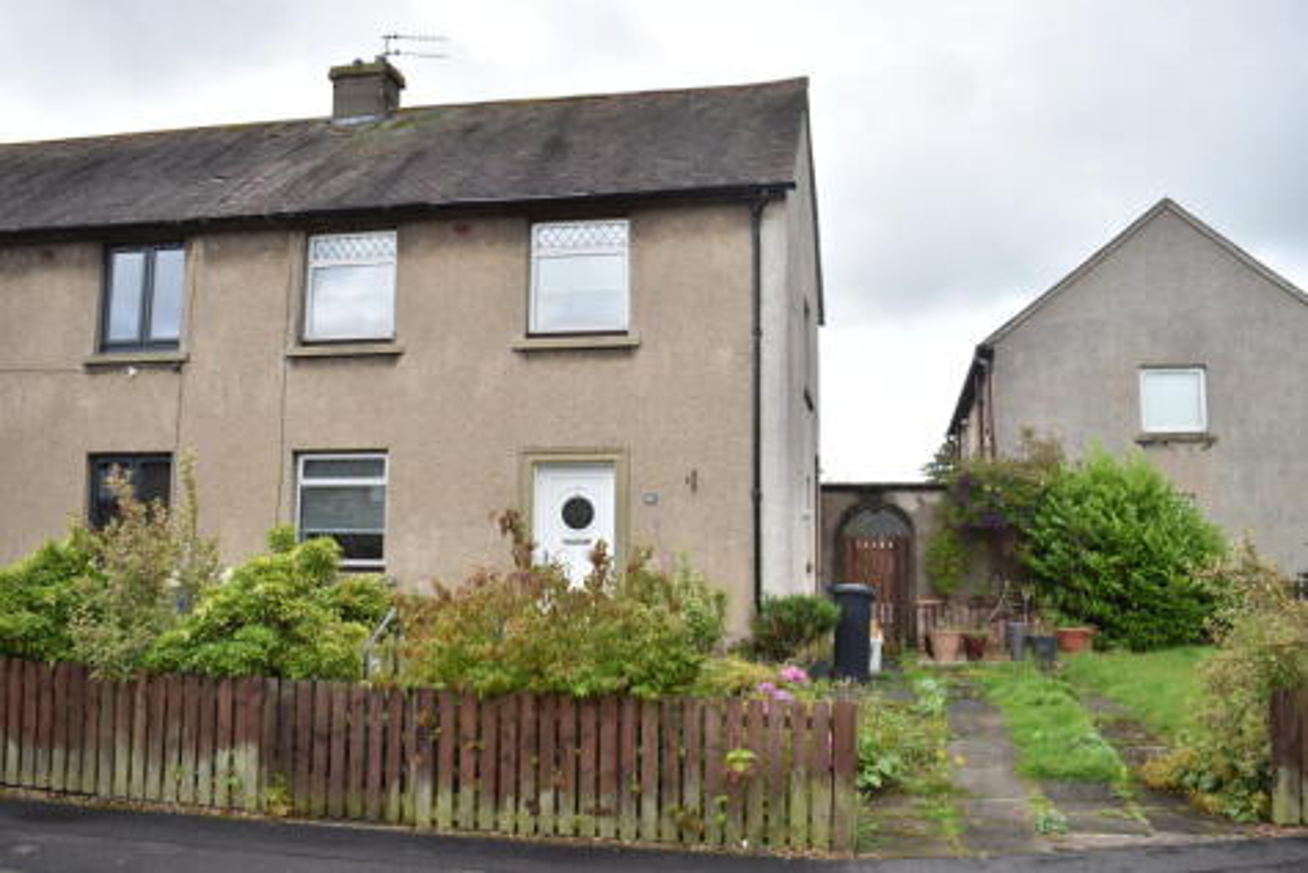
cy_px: 436
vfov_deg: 40.0
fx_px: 1199
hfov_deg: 57.2
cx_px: 654
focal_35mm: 33
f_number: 5
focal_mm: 22
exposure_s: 1/250
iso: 100
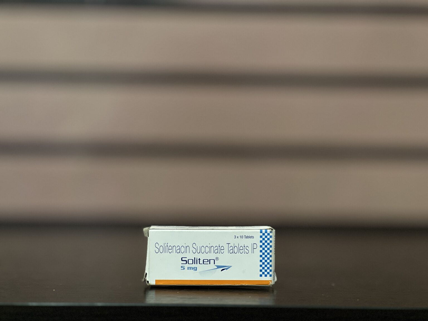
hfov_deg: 25.3
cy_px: 160
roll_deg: -0.5
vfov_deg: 19.1
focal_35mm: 77
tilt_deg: -1.5
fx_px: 952
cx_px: 214
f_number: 2.8
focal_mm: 9
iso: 320
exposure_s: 1/33
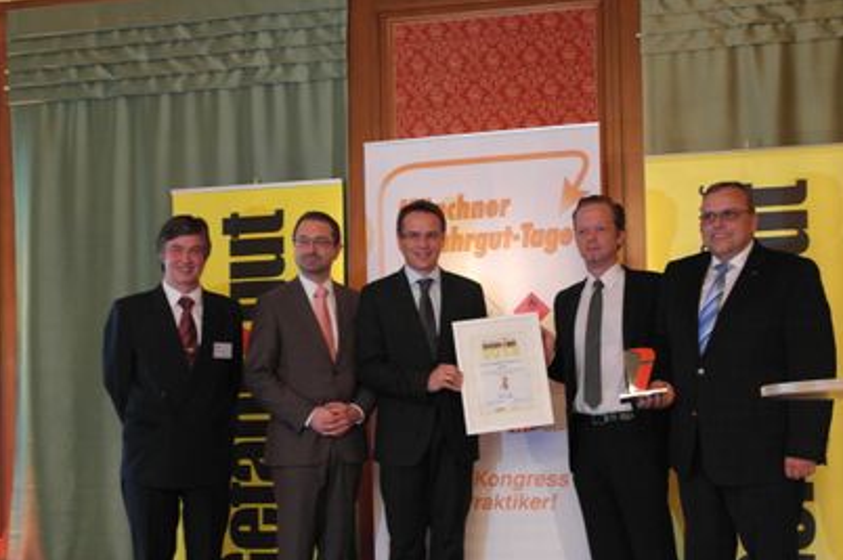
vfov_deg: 26.3
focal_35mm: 51
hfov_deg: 38.9
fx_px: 1193
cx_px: 430
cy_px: 353
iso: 1600
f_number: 4
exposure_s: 1/15
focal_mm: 26
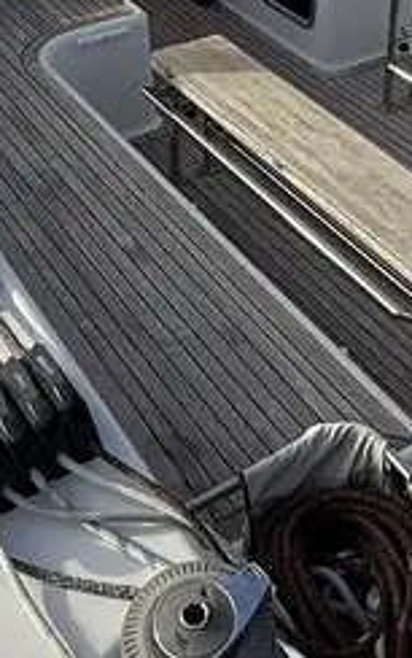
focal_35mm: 62
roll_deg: +0.2
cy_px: 9
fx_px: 1111
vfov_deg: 30.7
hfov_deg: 21.0
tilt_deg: -23.4
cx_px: 245
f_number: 2.2
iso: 50
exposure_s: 1/1901
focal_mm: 2.22
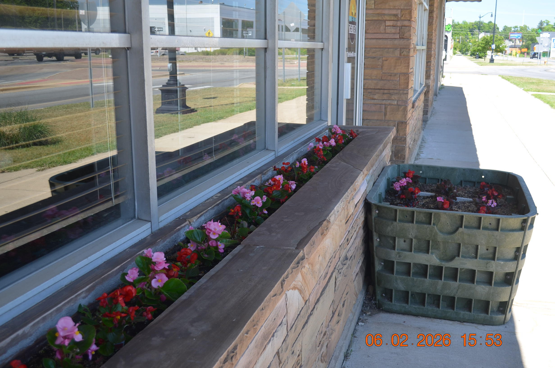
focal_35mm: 36
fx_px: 554
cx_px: 278
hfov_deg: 53.2
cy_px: 184
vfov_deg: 36.7
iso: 220
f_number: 5.6
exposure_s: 1/125
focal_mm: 24
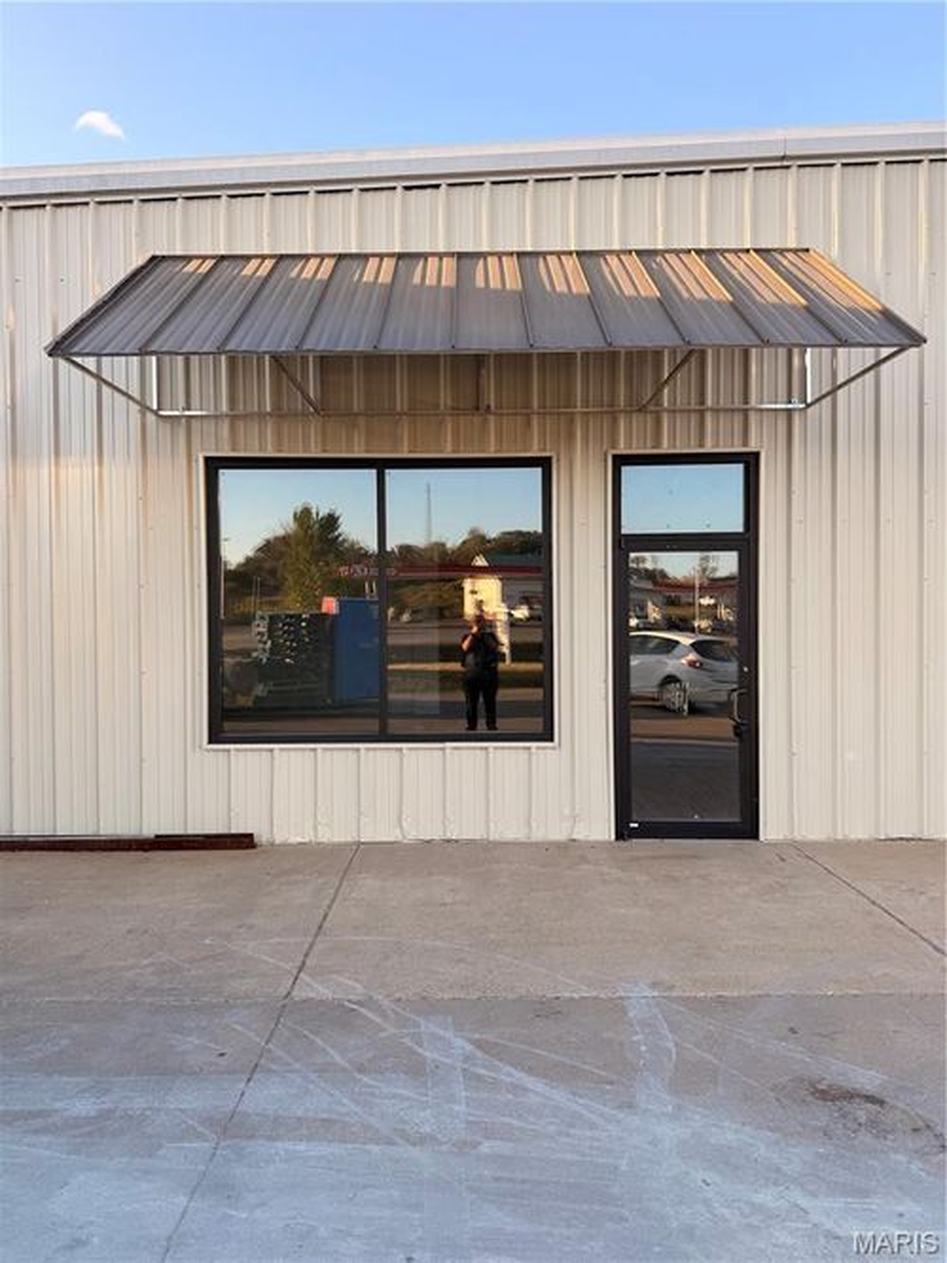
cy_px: 632
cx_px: 474
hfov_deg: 56.8
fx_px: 876
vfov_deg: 71.6
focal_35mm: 24
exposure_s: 1/563
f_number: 1.78
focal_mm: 6.76
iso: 80
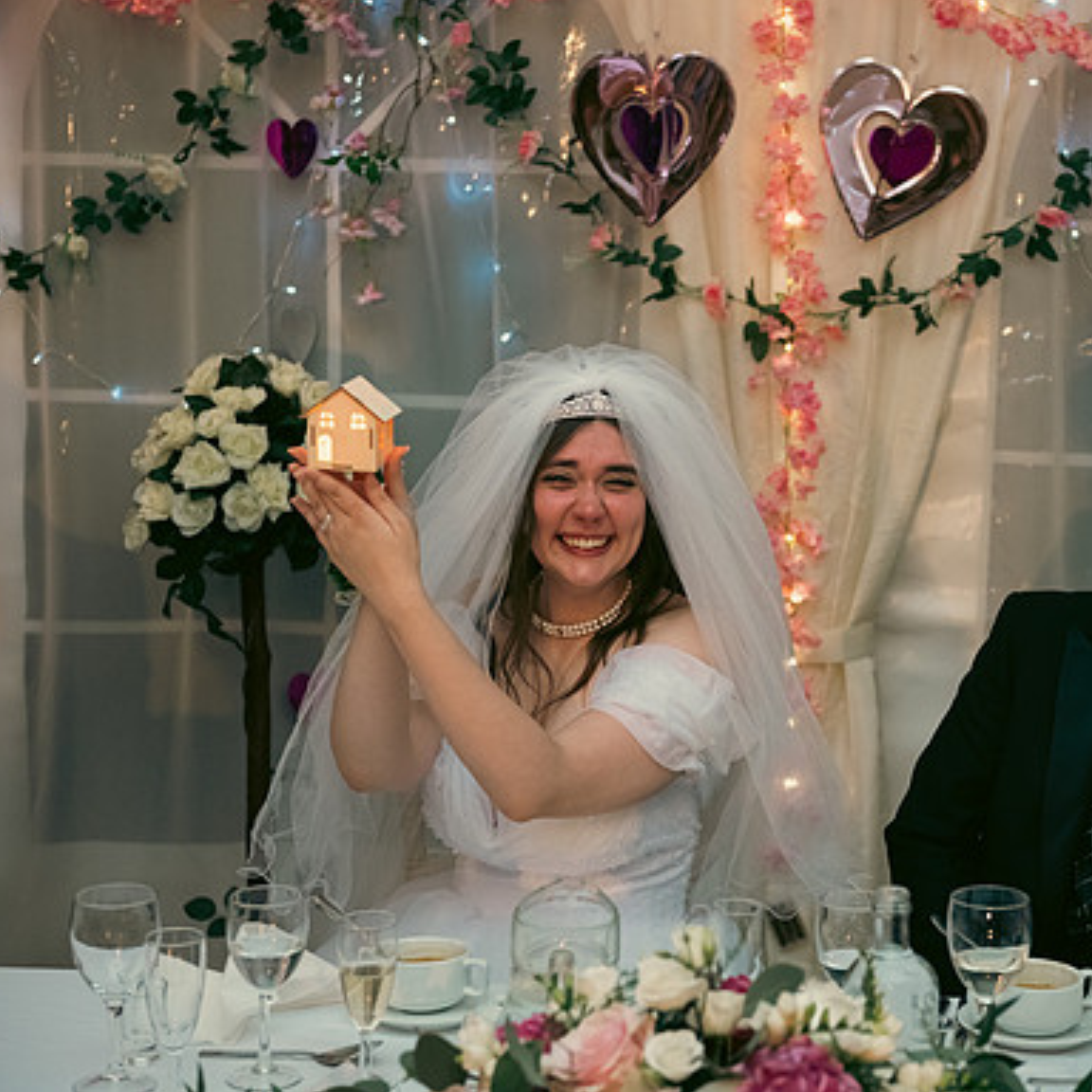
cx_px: 788
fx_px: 2748
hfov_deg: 22.3
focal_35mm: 77
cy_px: 545
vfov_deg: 22.5
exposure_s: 1/160
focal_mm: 60
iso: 800
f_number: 3.5
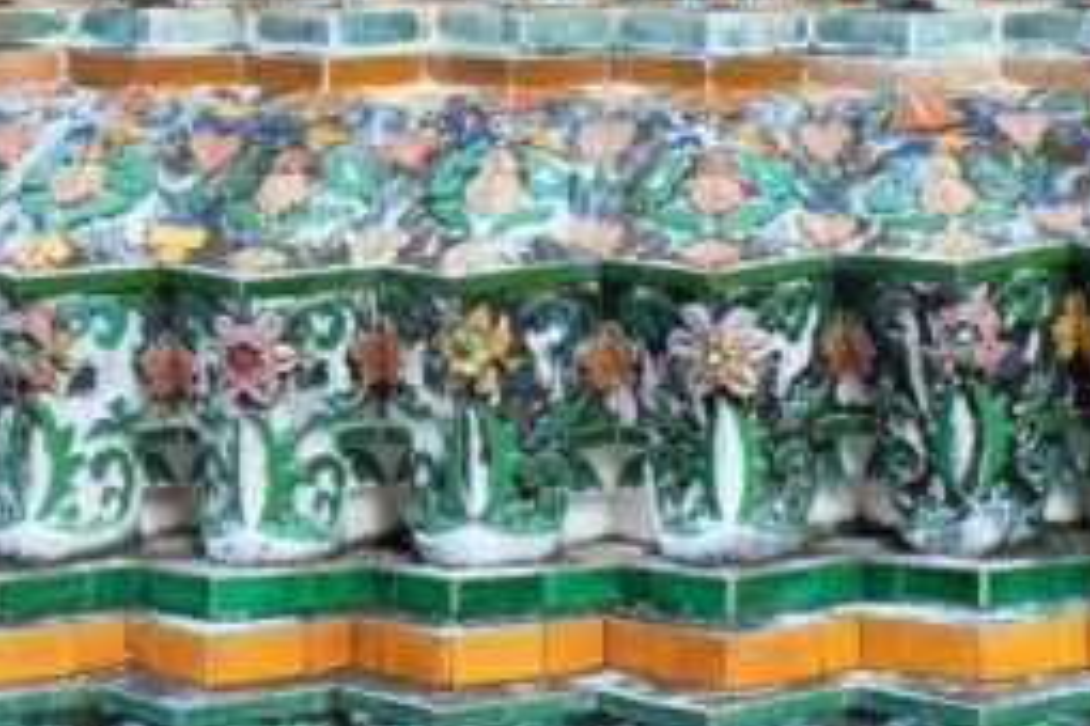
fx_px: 6449
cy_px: -36
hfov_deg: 9.6
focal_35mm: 213
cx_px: -150
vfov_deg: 6.4
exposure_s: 1/640
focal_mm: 35
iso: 320
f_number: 4.5
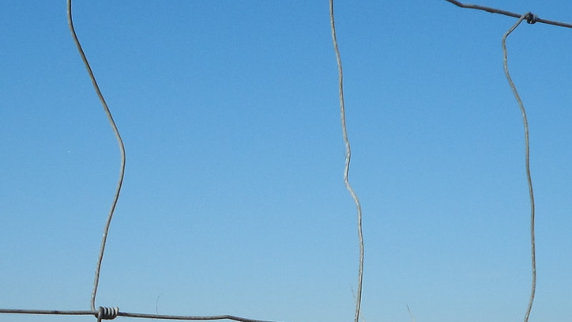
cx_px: 265
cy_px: 523
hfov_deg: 19.3
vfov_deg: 10.4
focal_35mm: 111
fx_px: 1683
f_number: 3
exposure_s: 1/1500
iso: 80
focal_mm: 6.5
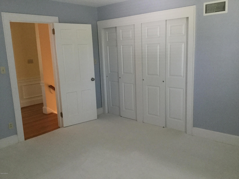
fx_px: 214
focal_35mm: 31
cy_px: 90
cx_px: 120
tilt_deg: -9.8
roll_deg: +0.9
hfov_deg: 58.4
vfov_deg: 45.4
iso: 200
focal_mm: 3.3
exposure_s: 1/30
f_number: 2.4
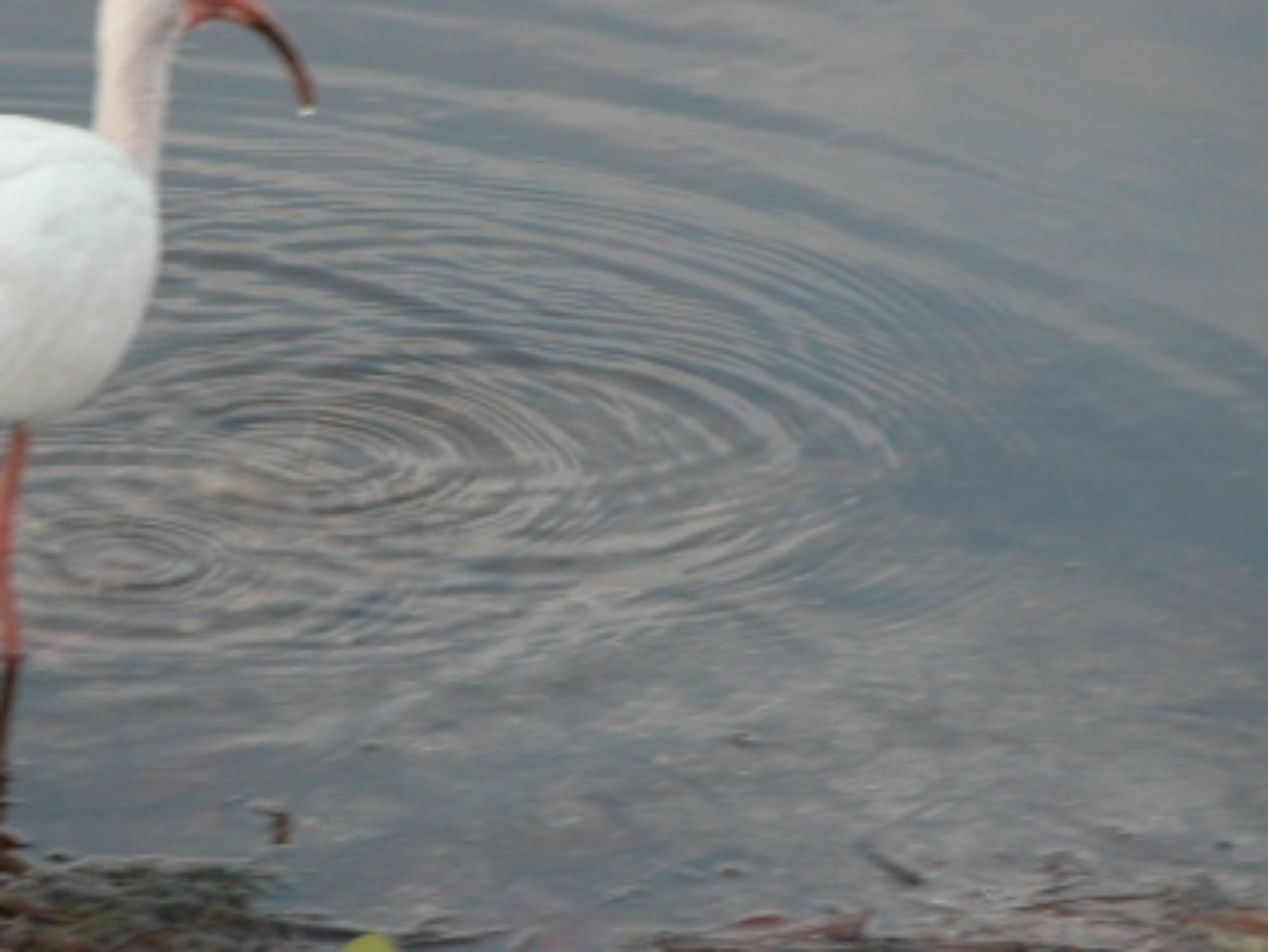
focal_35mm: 484
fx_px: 17735
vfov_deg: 3.1
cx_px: 389
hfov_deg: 4.1
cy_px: 431
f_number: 4.2
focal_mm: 71.2
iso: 100
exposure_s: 1/60.3
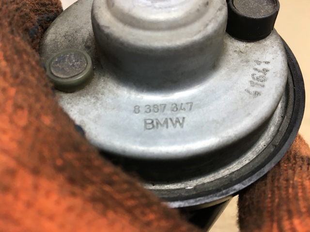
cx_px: 155
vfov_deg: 48.2
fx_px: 260
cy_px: 116
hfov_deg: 61.7
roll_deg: +8.9
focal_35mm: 29
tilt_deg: -33.0
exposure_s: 1/33
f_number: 2.2
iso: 80
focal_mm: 4.15
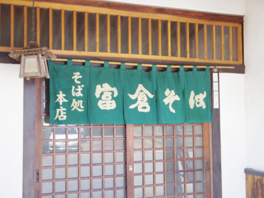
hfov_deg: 40.4
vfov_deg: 30.9
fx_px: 358
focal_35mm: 47
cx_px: 132
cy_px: 99
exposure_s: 1/160
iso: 250
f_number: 2.5
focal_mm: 8.5
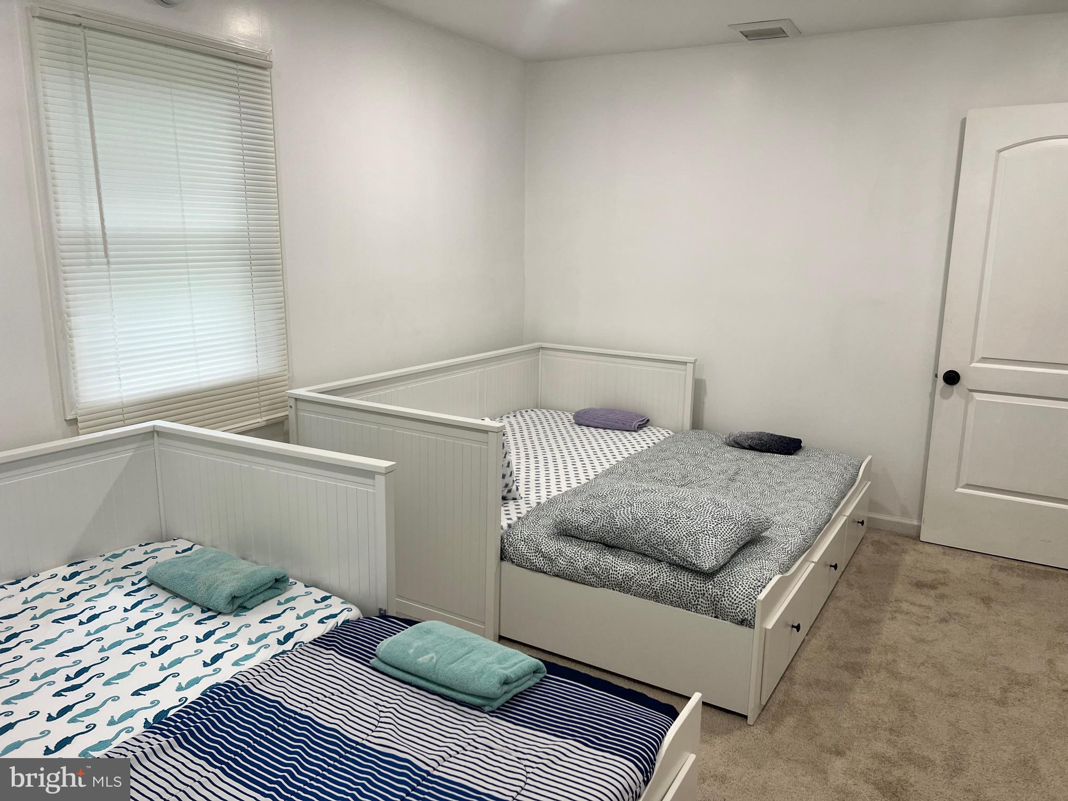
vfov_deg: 53.1
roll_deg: -0.4
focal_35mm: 26
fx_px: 802
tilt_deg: -12.5
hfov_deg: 67.3
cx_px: 534
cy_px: 400
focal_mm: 5.7
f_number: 1.5
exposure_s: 1/120
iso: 80
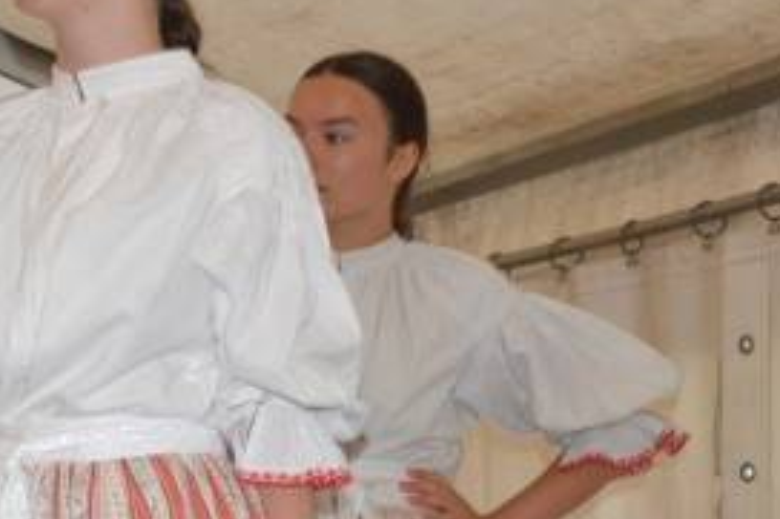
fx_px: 3270
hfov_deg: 13.4
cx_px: -49
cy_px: 476
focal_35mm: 151
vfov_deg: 9.0
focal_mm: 38
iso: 1600
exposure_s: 1/60
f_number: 4.5
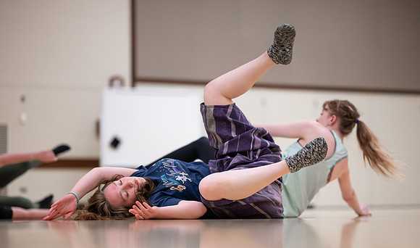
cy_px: 146
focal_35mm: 101
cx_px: 234
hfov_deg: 21.0
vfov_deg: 12.5
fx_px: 1133
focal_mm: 85
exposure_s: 1/1000
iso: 1600
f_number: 1.8
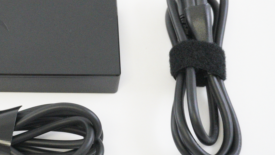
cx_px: 45
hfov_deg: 25.6
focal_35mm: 81
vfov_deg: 14.9
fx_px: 591
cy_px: 100
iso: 8000
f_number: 5.6
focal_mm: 27
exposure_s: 1/250
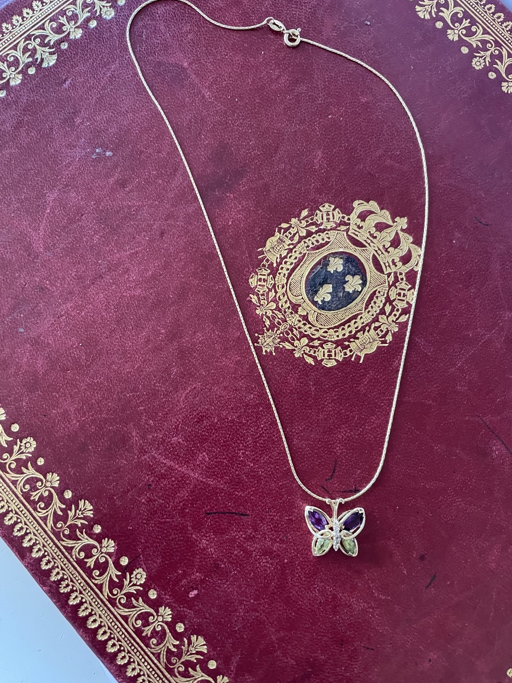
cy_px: 339
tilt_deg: -83.9
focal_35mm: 27
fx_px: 532
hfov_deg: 51.4
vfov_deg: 65.3
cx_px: 260
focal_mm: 4.2
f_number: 1.6
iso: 400
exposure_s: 1/60
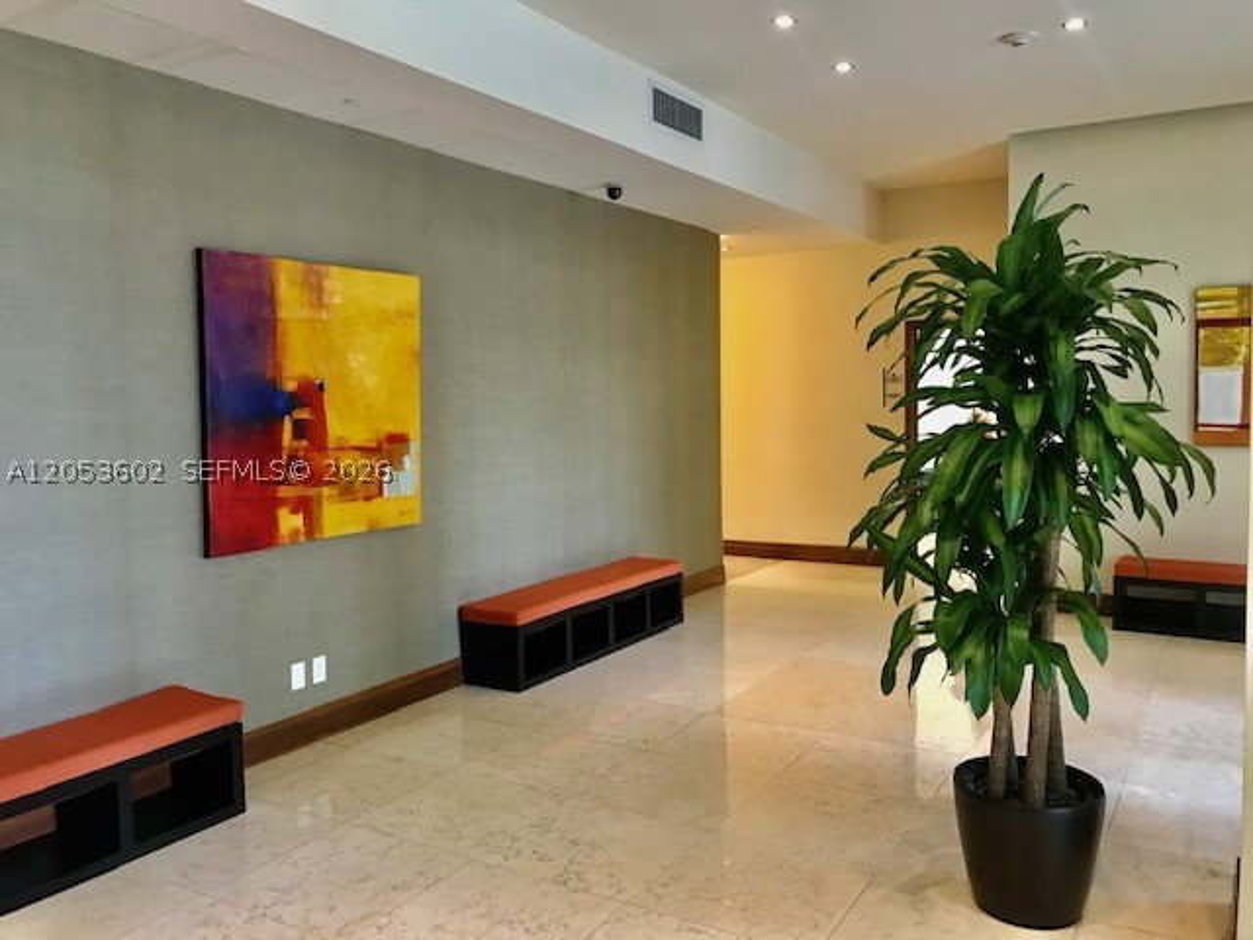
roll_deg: +0.9
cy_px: 470
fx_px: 1014
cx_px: 626
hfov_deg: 63.4
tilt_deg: -2.1
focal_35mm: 28
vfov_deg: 49.7
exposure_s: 1/15
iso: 40
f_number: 1.8
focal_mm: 3.99
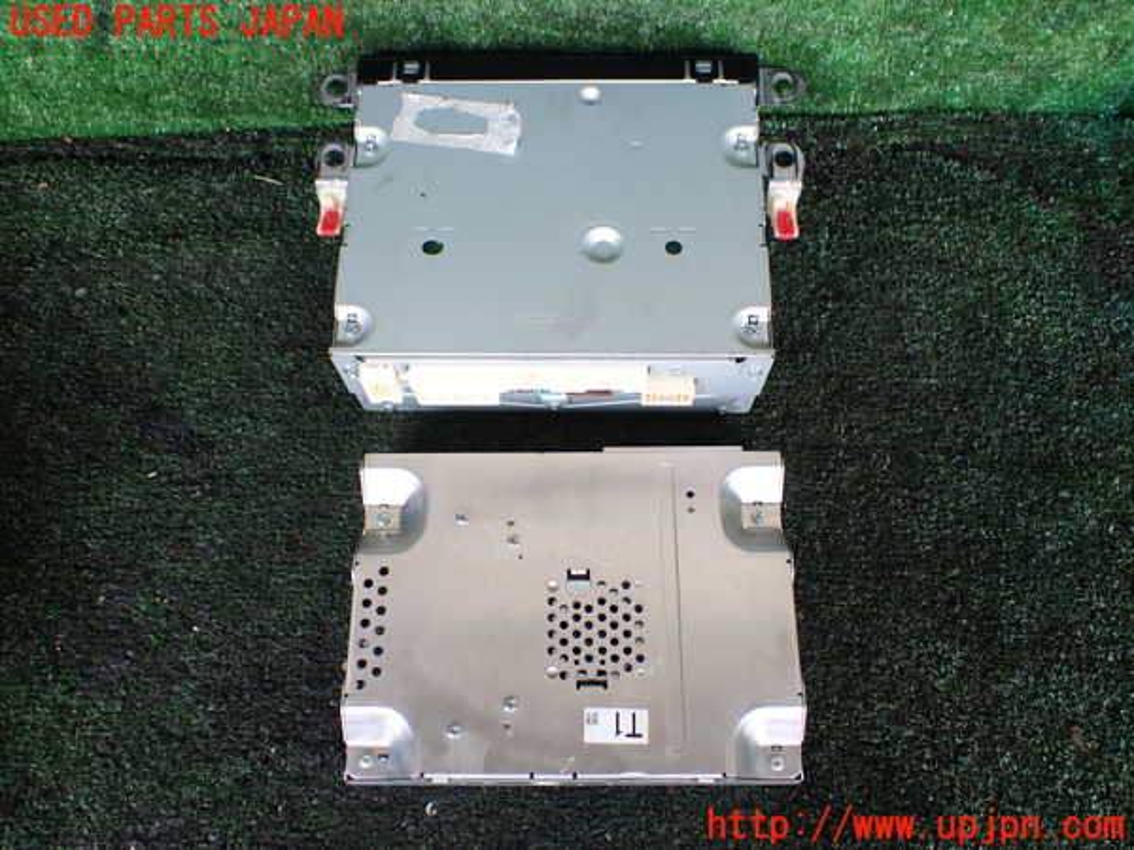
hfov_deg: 60.0
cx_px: 567
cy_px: 425
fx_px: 983
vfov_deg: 46.8
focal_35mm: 30
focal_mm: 5.4
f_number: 2.3
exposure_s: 1/125
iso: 125
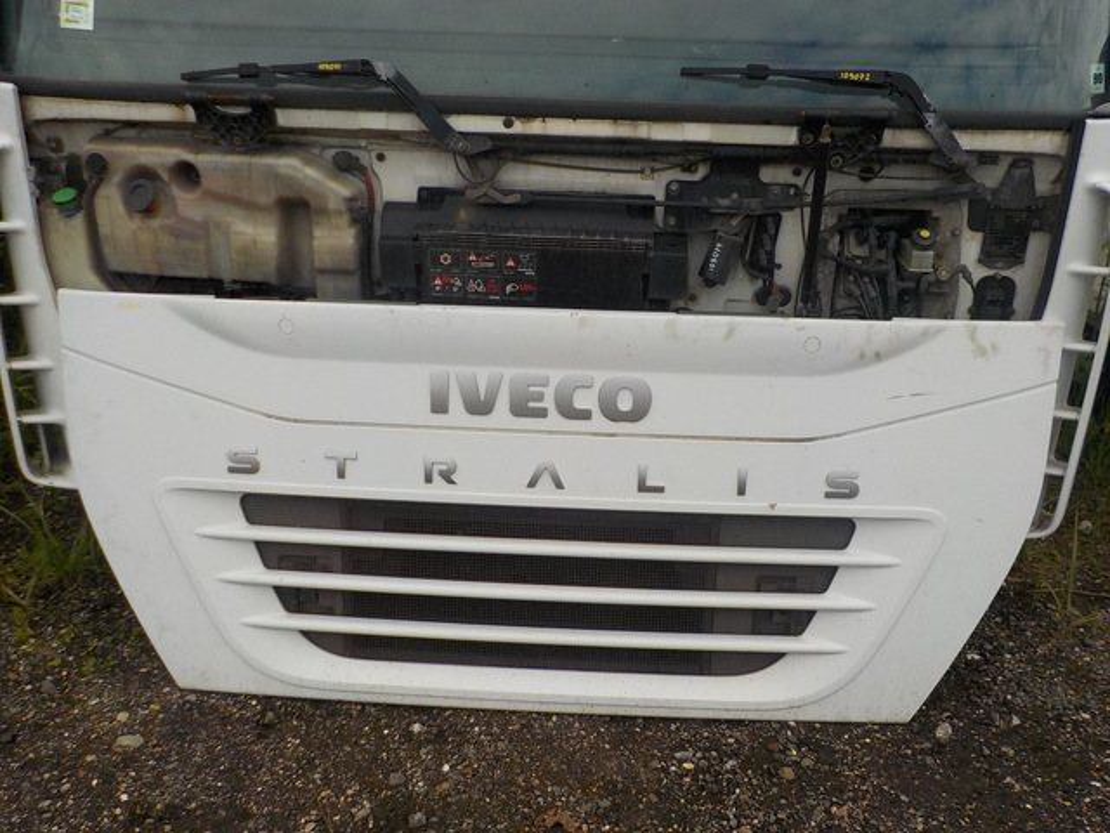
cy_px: 416
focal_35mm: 30
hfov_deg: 60.0
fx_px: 962
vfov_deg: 46.8
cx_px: 555
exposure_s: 1/800
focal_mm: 4.1
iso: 125
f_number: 3.3
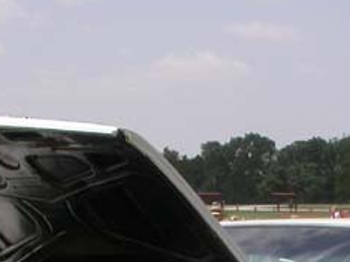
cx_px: 245
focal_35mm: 130
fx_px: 1313
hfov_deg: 15.1
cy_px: 410
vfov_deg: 10.9
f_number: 7.5
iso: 100
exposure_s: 1/377
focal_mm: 7.85
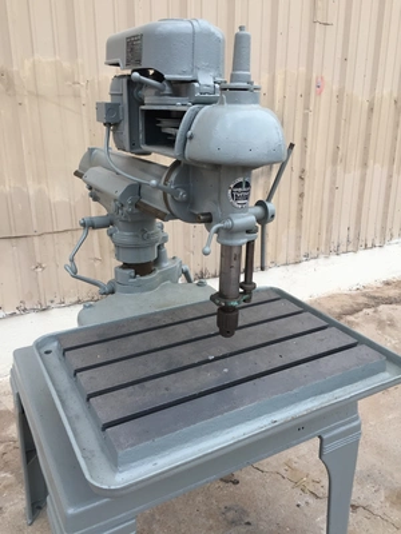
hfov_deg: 48.2
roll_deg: -0.5
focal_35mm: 29
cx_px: 200
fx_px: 448
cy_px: 267
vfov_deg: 61.7
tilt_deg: -17.7
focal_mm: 4.15
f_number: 2.2
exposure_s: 1/120
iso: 50
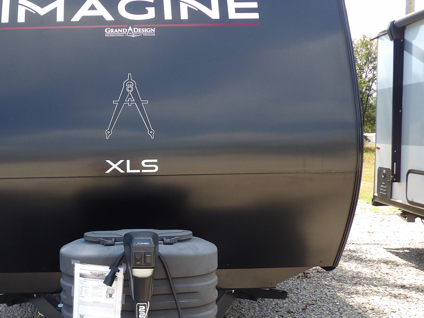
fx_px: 502
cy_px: 194
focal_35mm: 41
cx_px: 115
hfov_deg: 44.5
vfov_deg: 35.0
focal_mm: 4.3
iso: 100
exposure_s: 1/478
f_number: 2.8
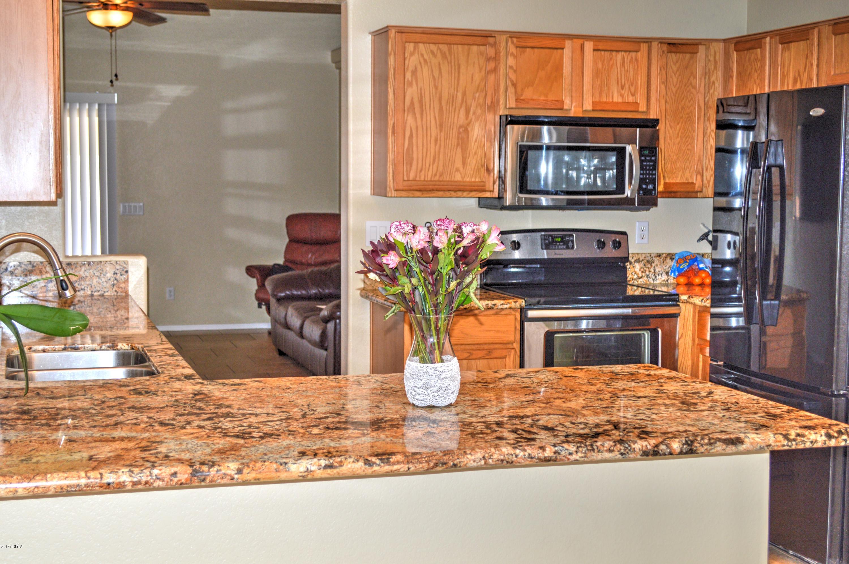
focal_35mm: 54
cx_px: 424
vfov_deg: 25.0
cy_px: 282
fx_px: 1272
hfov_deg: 36.9
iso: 200
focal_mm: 36
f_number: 5
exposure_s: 1/60
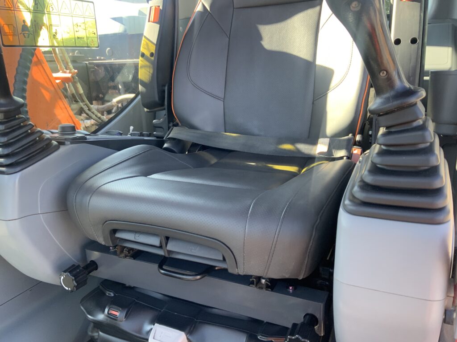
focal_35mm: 29
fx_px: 383
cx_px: 228
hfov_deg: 61.7
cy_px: 171
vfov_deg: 48.2
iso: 50
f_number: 1.8
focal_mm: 3
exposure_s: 1/122
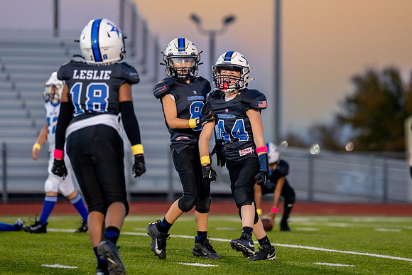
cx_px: 259
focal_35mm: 273
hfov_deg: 7.6
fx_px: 3120
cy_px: 95
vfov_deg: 5.0
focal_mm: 200
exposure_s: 1/1250
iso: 1600
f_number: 2.8
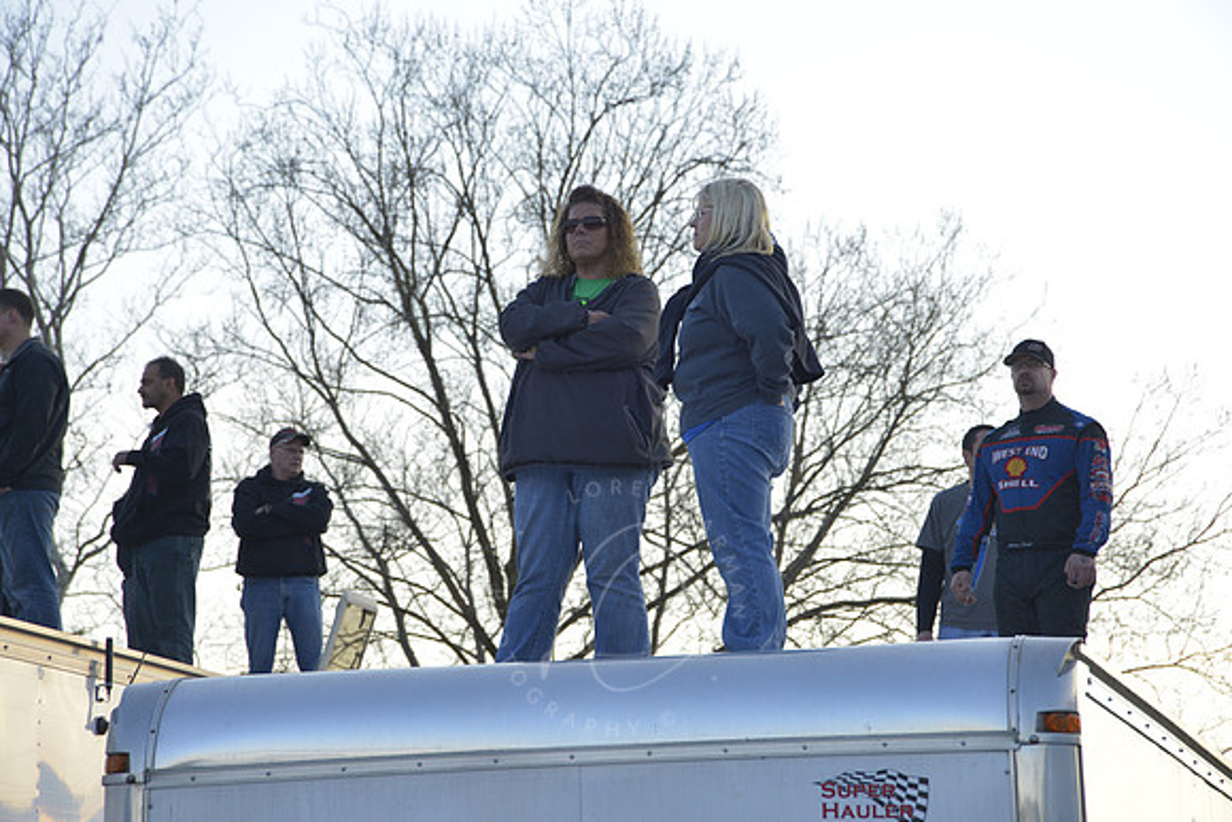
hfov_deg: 17.1
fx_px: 4107
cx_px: 616
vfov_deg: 11.4
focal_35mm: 120
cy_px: 411
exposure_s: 1/250
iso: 800
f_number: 8
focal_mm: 120
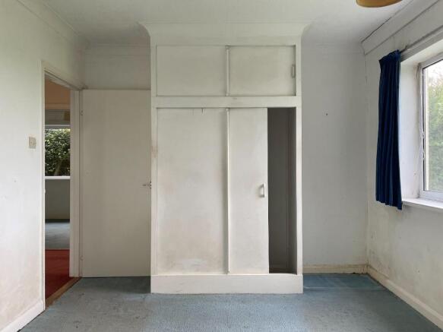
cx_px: 222
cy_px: 166
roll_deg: +0.1
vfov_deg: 53.0
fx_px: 333
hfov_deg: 67.3
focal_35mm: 26
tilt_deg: +0.6
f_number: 1.6
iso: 100
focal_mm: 4.2
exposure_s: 1/121
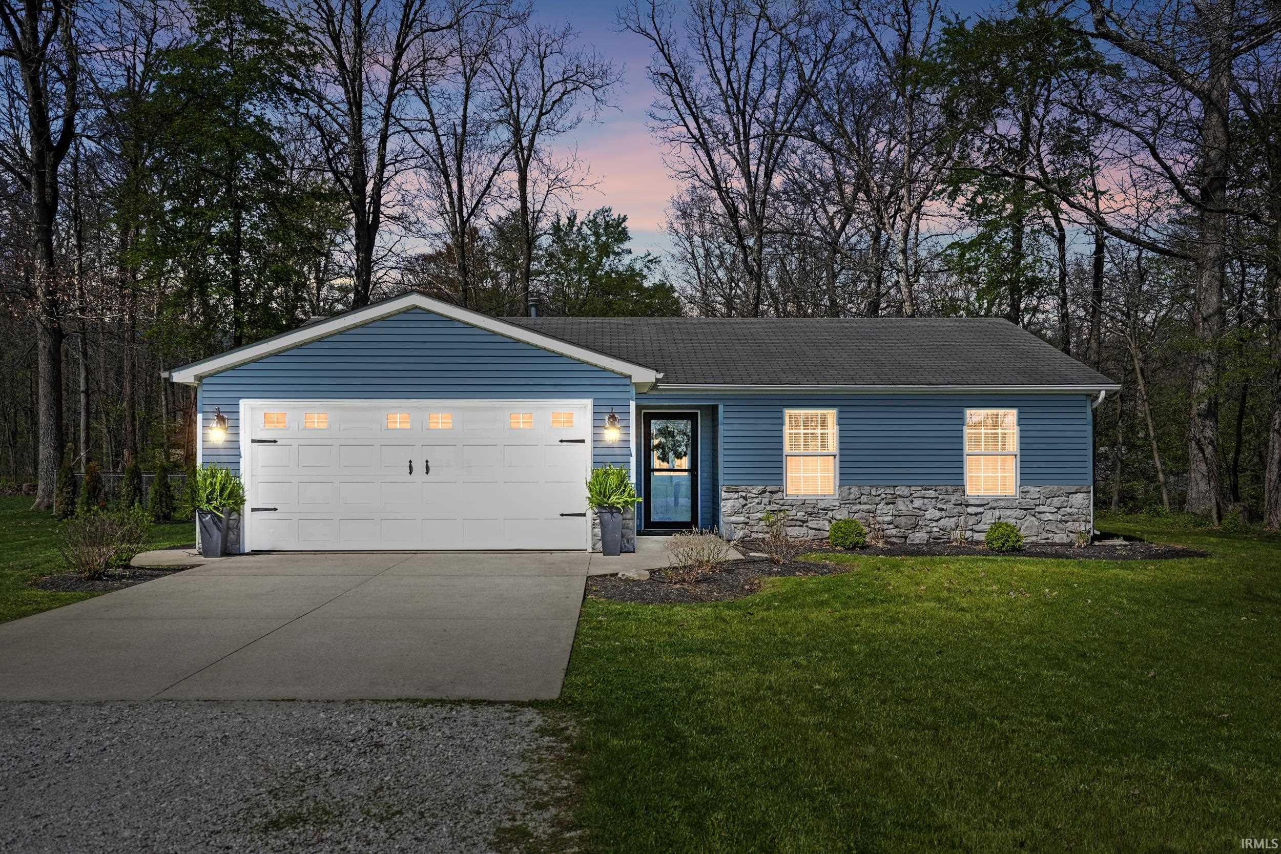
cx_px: 640
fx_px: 1041
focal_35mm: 29
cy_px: 427
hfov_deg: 63.2
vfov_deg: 44.6
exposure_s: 1/4000
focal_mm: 19.5
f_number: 4
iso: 800
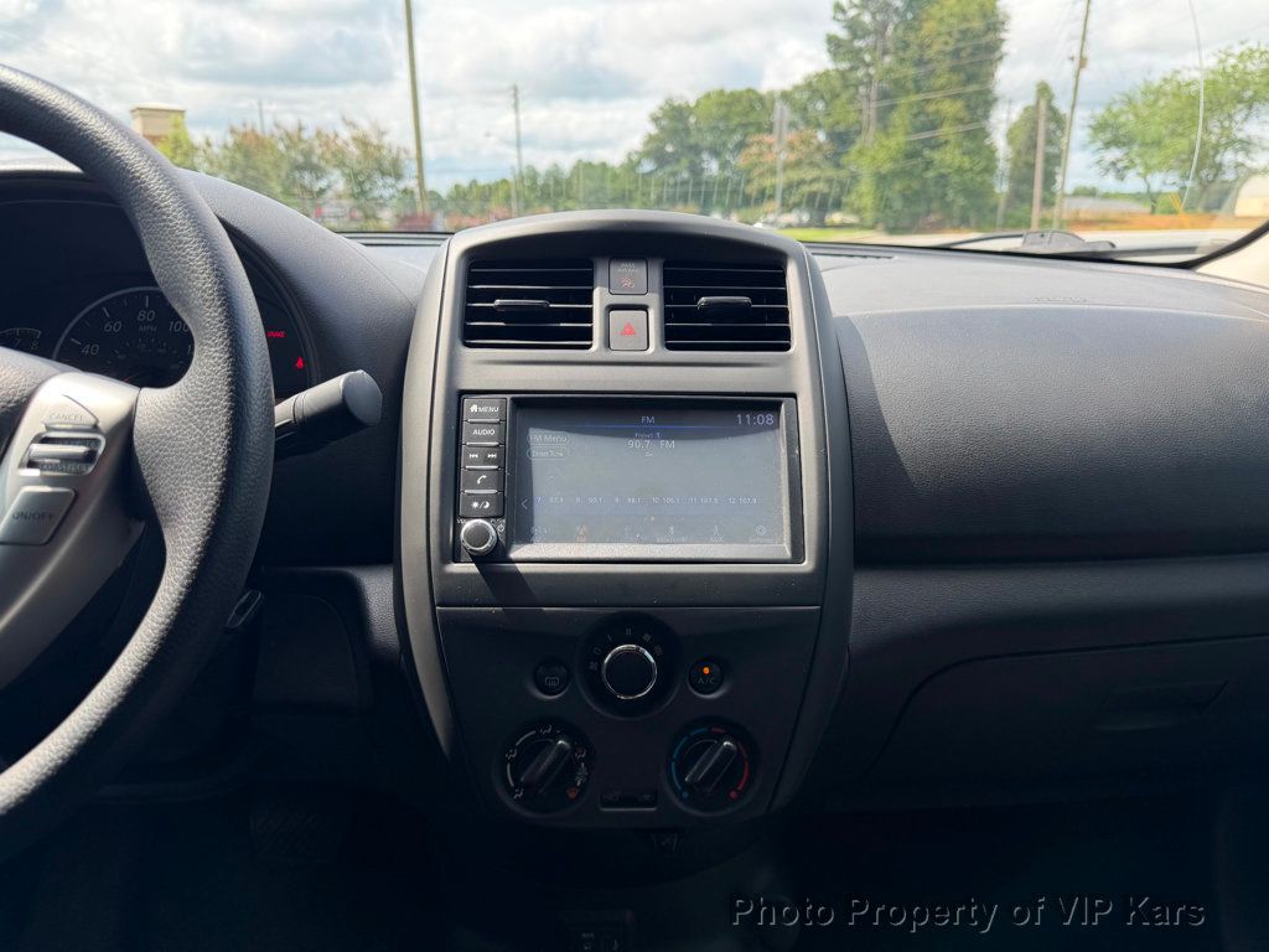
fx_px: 880
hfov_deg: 71.6
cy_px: 476
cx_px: 634
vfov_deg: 56.8
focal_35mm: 24
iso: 80
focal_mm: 6.76
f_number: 1.78
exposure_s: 1/575
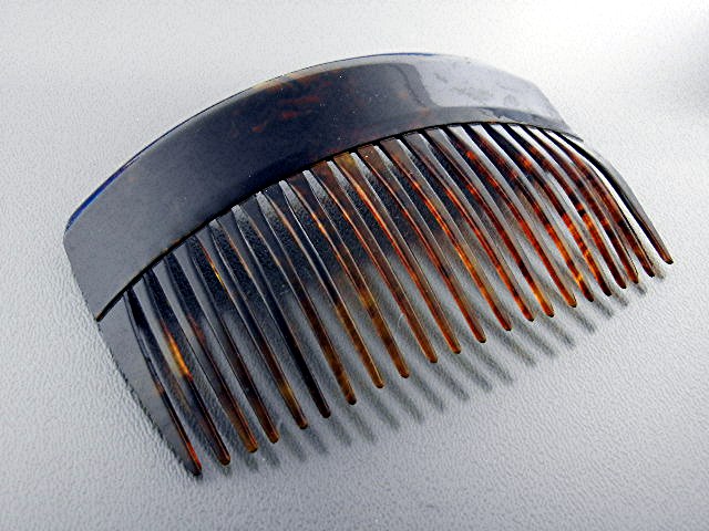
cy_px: 266
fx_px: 922
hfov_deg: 42.1
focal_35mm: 45
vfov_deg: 32.2
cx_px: 354
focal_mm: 8.1
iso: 200
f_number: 3.8
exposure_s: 1/6.6
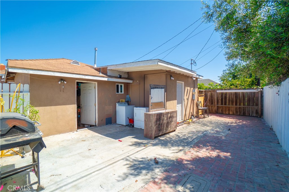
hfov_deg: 100.4
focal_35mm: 15
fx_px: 120
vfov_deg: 77.3
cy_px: 96
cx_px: 144
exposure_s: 1/250
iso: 100
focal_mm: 10
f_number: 7.1
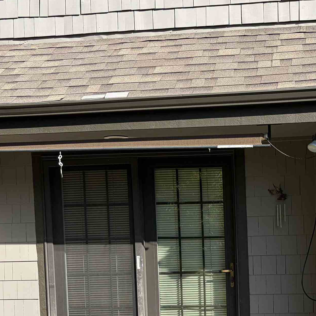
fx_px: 589
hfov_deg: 29.0
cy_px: 259
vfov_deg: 29.3
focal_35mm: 57
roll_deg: +2.0
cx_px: 276
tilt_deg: -3.1
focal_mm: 5.96
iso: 50
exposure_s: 1/1901
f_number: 1.6
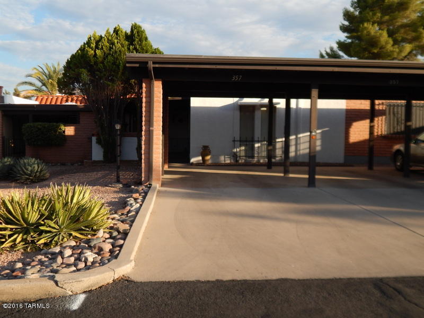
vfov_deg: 40.7
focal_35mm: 35
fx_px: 429
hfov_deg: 52.6
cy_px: 159
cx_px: 212
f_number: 3.3
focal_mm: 6.1
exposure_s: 1/640
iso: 125
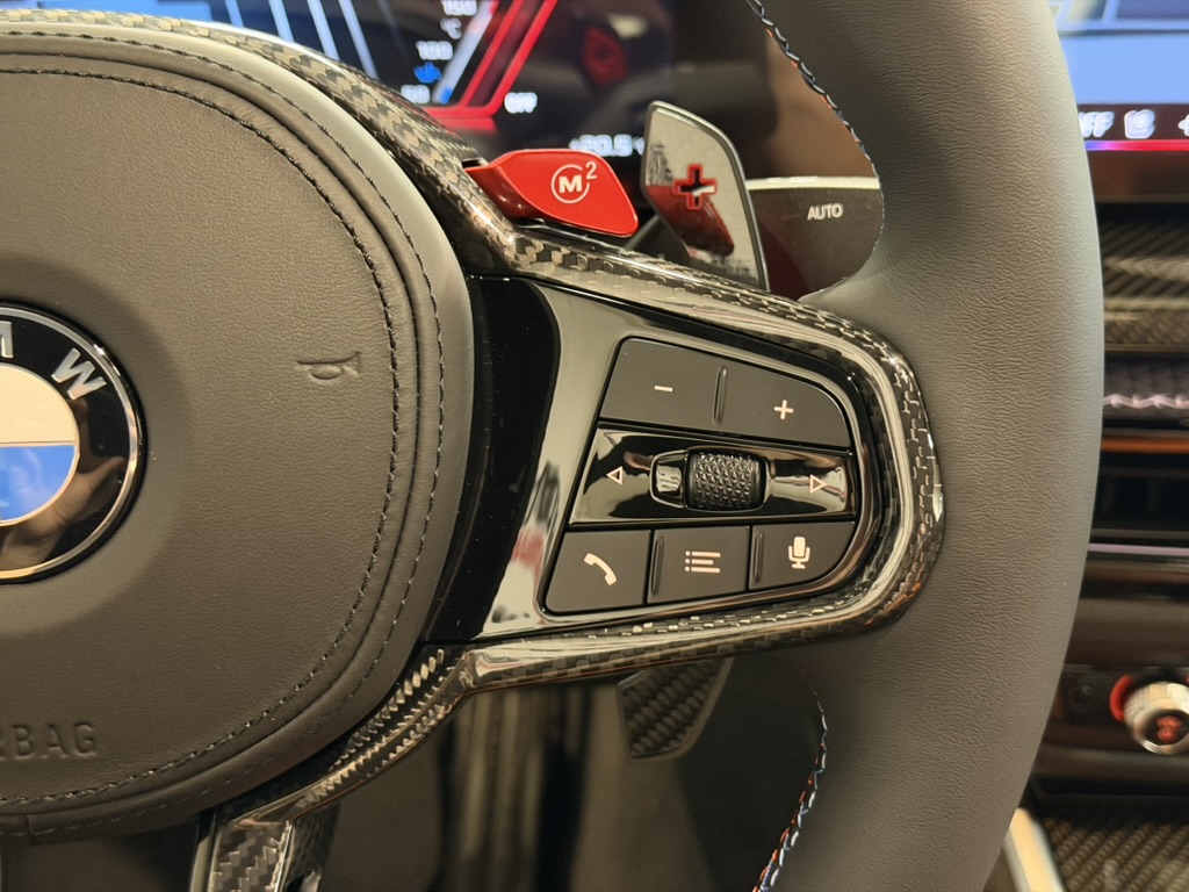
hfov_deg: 39.7
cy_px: 446
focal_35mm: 48
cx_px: 594
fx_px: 1649
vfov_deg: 30.3
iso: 800
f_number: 1.78
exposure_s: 1/30
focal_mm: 6.76
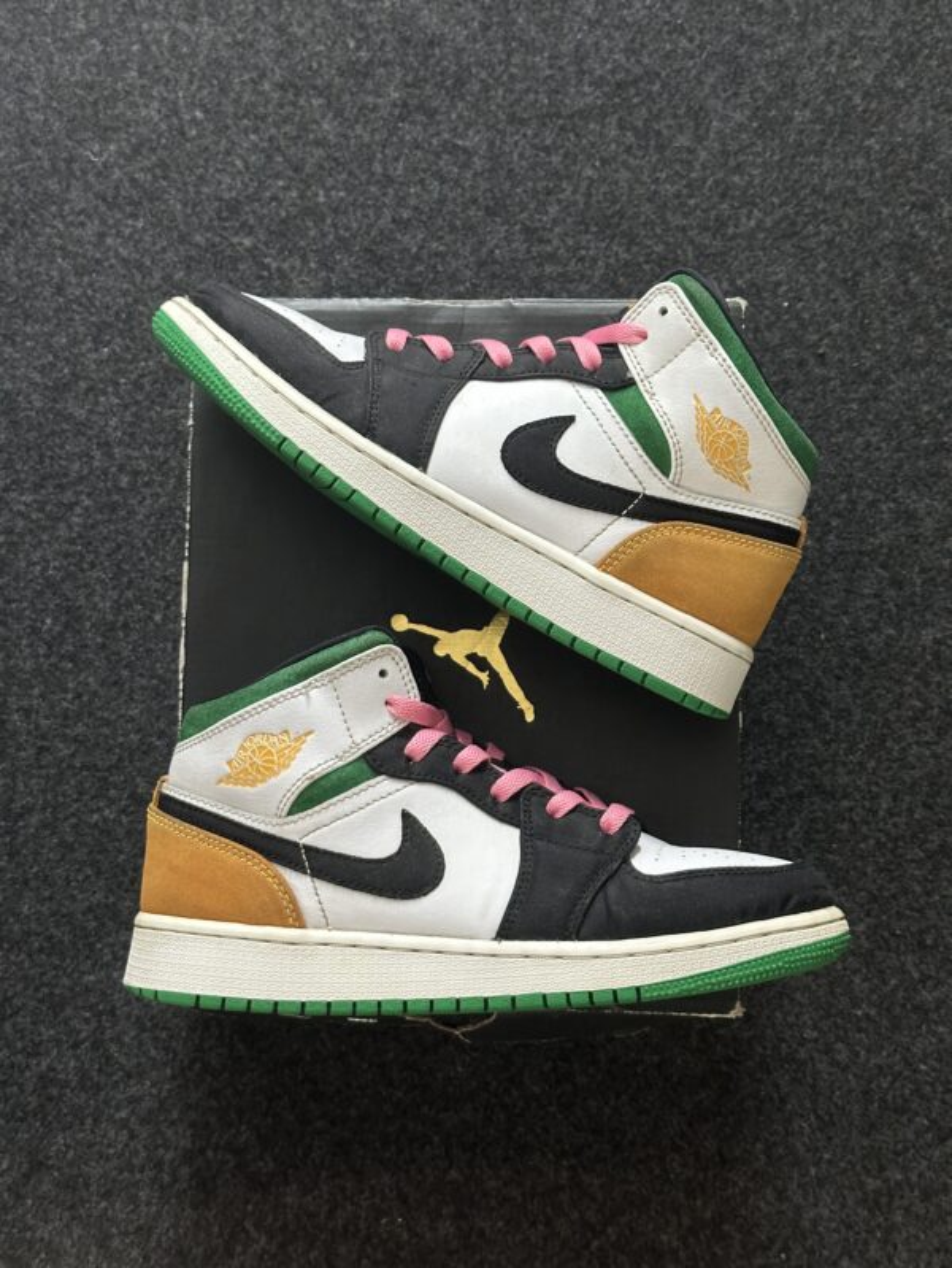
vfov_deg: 39.6
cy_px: 634
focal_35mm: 48
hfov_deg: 30.3
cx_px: 476
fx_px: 1759
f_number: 1.78
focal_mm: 6.86
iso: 320
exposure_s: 1/33
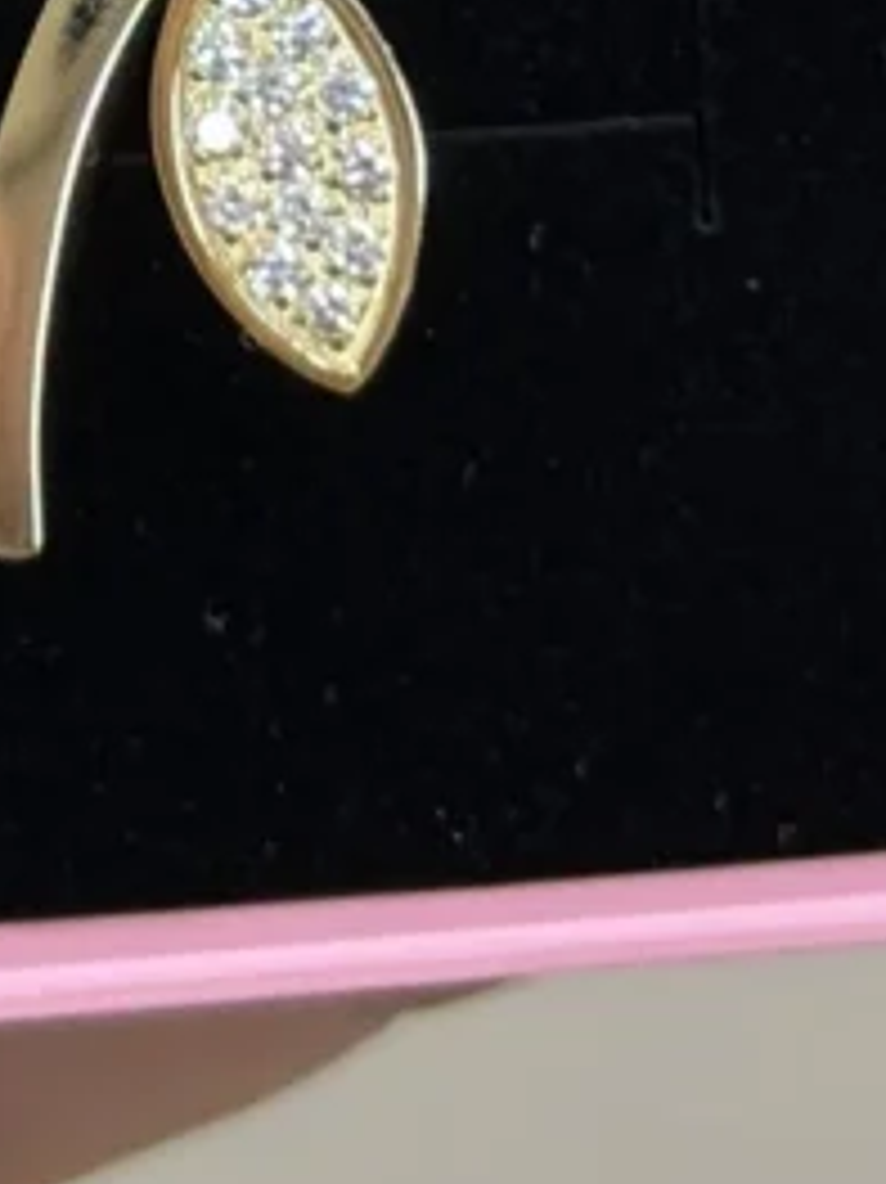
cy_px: -817
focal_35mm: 195
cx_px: -49
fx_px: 6660
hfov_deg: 7.6
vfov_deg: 9.7
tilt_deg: -46.8
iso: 64
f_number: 1.78
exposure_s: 1/216
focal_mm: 6.76
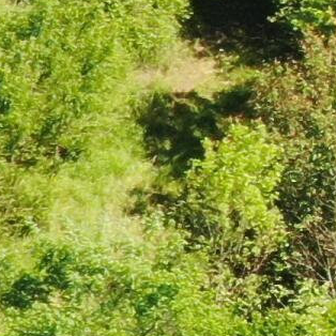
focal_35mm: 405
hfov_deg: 4.0
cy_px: 901
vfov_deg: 4.2
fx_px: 4448
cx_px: -1129
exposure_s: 1/240
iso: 100
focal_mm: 8.6
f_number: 3.8
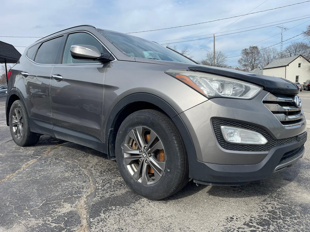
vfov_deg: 53.1
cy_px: 116
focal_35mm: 26
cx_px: 155
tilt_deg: -7.6
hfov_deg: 67.3
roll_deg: +2.4
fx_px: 233
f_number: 1.6
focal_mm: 4.2
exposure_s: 1/2817
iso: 32
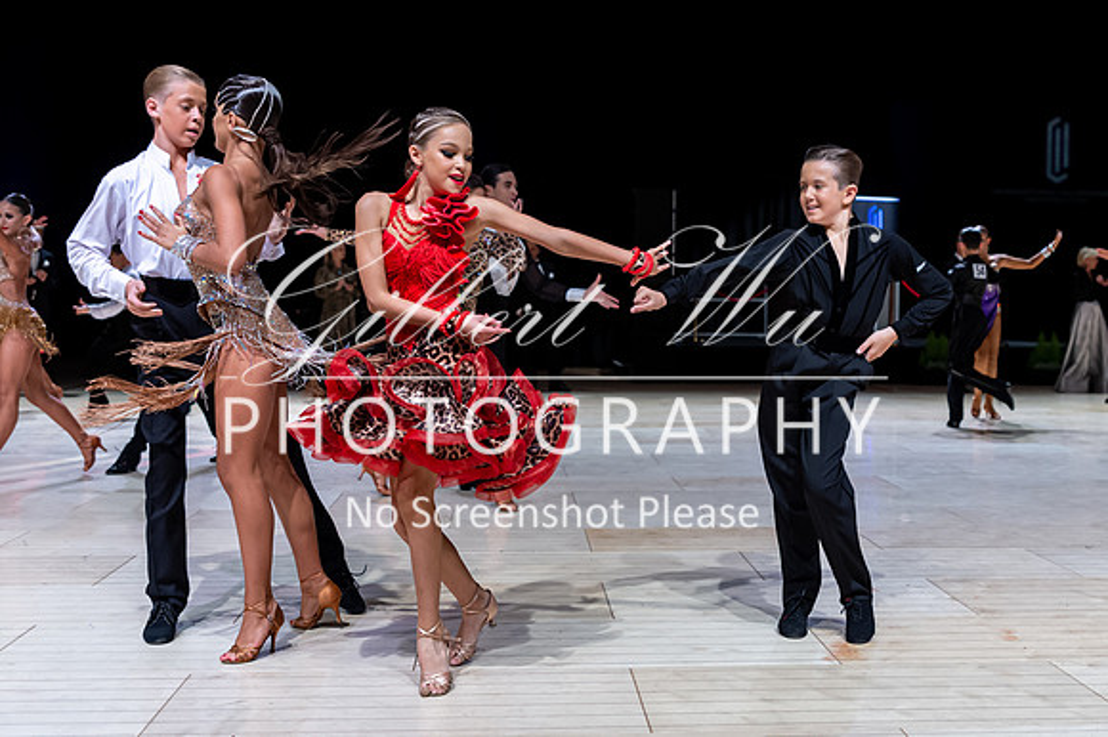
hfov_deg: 44.1
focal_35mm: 44
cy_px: 372
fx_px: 1364
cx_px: 622
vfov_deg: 30.2
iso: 3200
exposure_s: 1/400
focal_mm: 35
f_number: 2.8
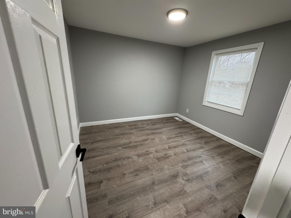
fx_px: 118
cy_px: 109
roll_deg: -3.4
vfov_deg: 85.7
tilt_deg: -13.6
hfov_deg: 102.1
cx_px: 146
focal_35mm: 14
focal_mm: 2.22
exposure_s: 1/60
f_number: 2.2
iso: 320
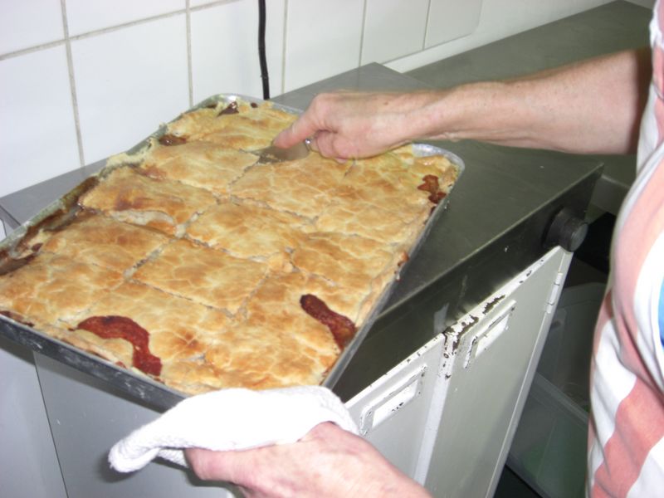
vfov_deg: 37.7
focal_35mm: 38
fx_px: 729
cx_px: 332
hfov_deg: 49.0
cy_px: 249
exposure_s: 1/60
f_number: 2.8
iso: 200
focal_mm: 7.9
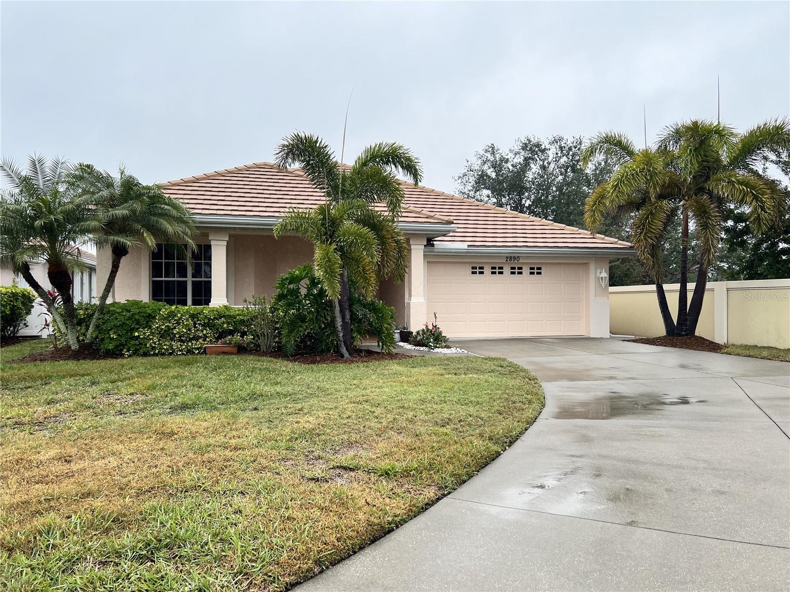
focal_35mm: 26
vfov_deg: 53.1
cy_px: 296
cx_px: 395
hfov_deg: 67.3
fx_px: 593
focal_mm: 5.7
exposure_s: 1/1395
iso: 50
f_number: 1.5
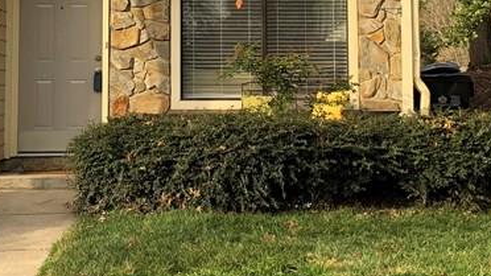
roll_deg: +0.1
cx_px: 193
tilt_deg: +4.7
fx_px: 1093
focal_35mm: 84
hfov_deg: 25.3
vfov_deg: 14.2
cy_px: 20
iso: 20
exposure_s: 1/425
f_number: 1.8
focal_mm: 3.99
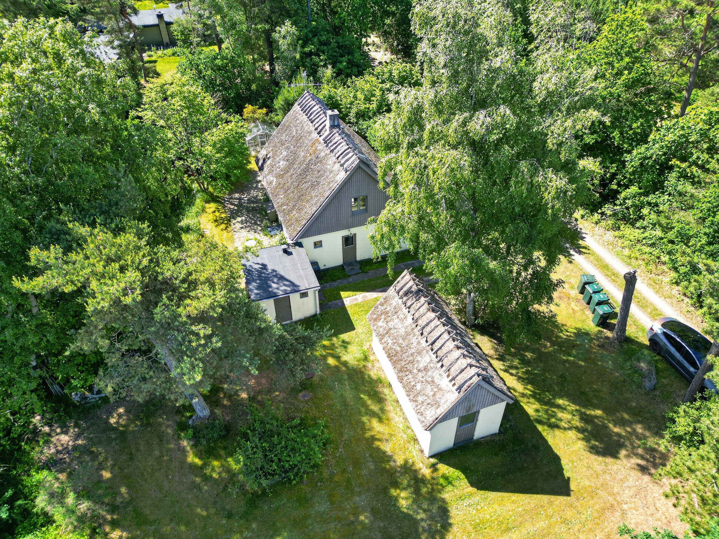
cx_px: 360
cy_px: 270
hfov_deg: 71.6
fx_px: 498
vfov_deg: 56.8
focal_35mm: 24
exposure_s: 1/640
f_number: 1.7
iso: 100
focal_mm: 6.7
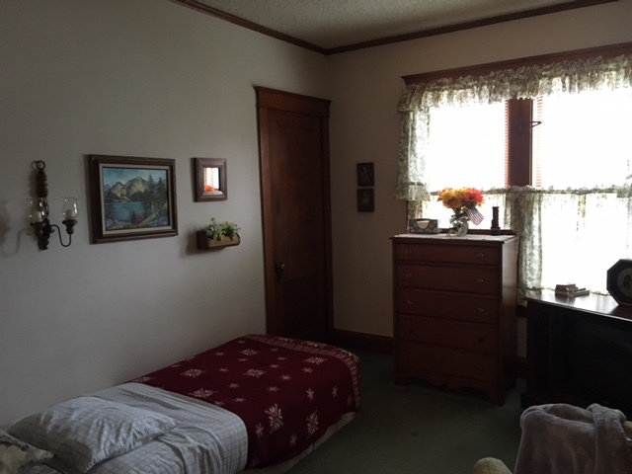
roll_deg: +1.4
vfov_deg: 48.2
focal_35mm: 29
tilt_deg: -4.5
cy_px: 237
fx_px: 529
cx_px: 316
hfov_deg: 61.7
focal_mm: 4.15
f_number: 2.2
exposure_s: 1/15
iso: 200
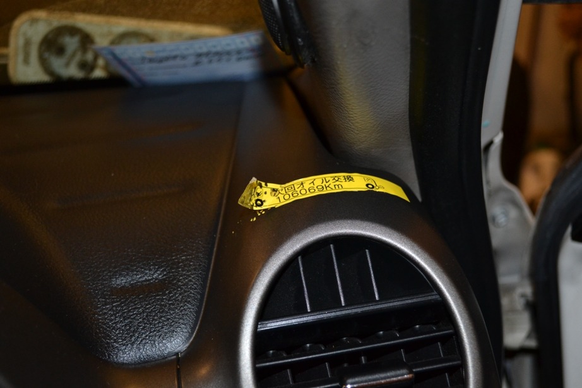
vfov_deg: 28.1
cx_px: 291
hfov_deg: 41.1
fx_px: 776
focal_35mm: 48
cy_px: 194
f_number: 4.8
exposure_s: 1/60
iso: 800
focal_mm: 32
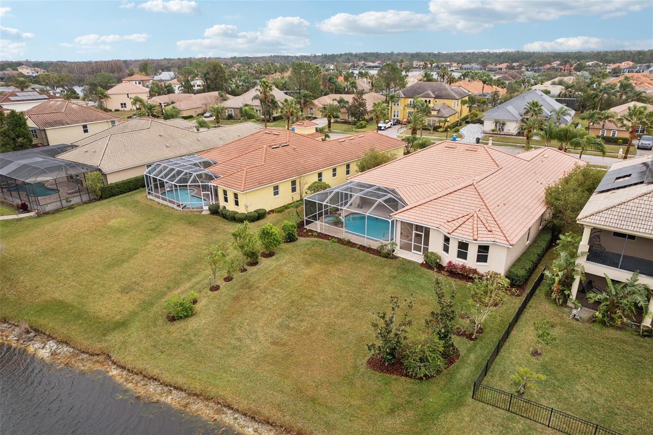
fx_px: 399
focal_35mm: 22
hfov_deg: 78.6
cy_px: 218
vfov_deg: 57.2
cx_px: 326
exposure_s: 1/800
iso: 140
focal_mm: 8.4
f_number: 2.8
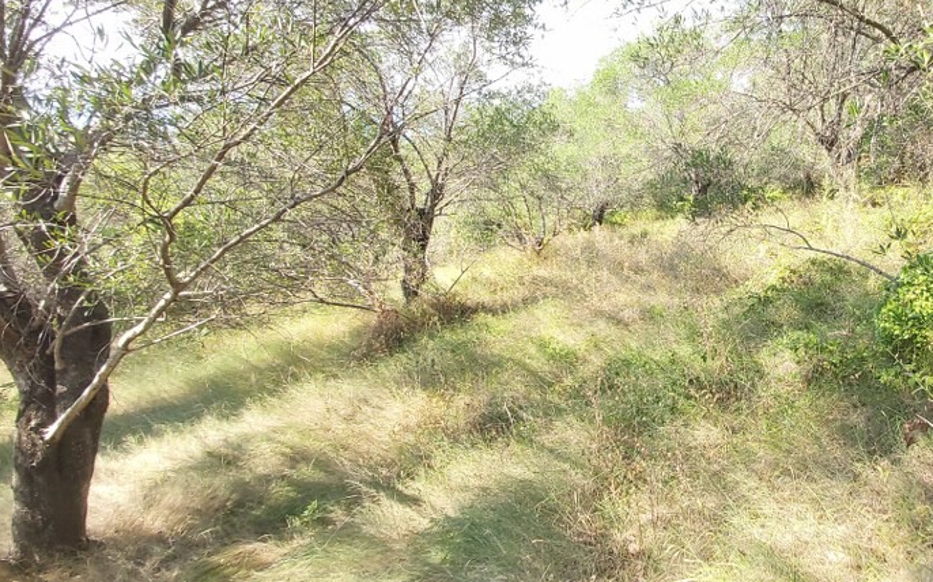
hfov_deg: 82.2
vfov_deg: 61.9
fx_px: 483
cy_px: 253
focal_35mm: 19
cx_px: 681
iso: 40
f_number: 2.2
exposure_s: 1/168
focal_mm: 1.42
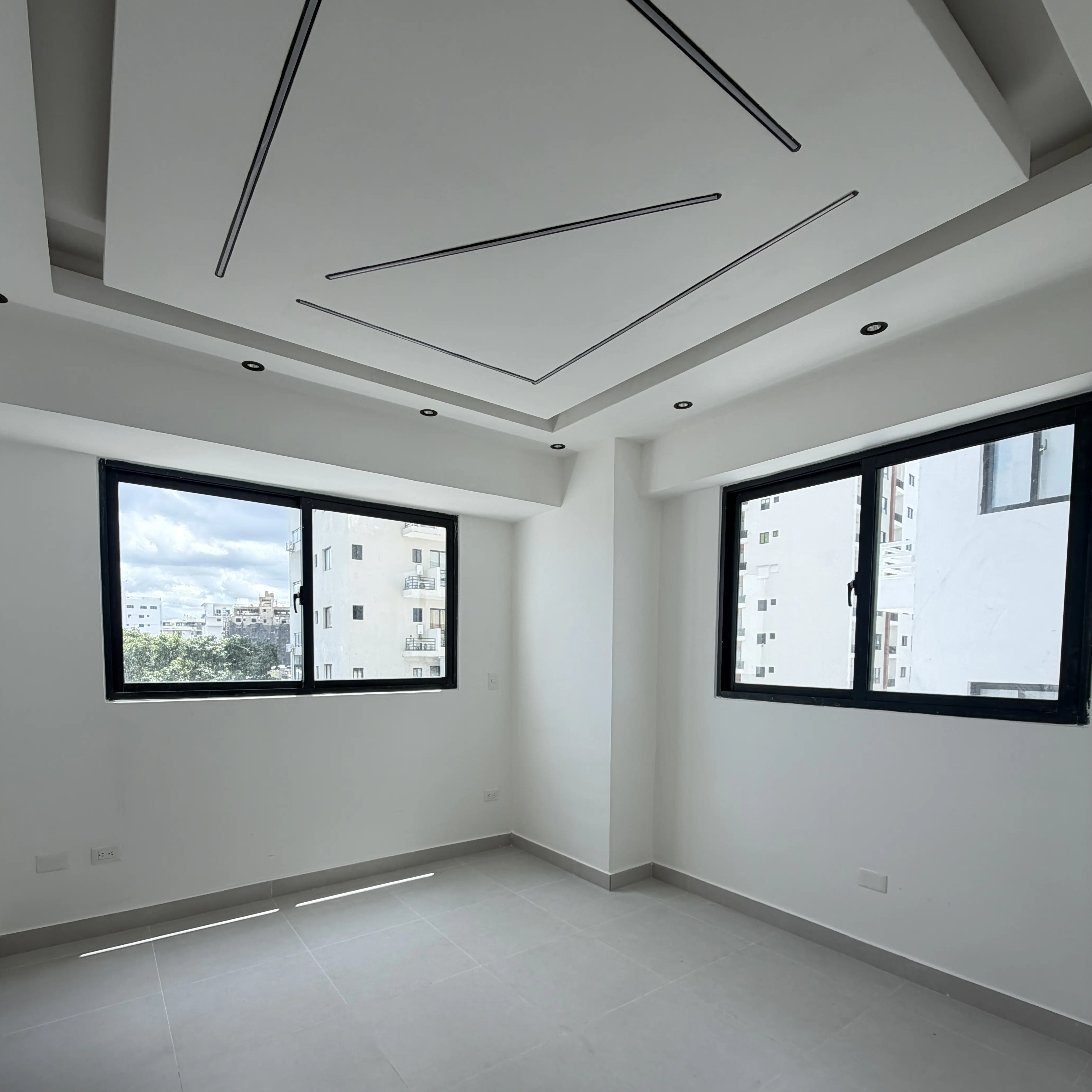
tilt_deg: -3.3
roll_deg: -0.8
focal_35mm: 17
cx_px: 531
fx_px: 607
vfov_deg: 82.1
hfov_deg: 83.9
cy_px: 693
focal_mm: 2.22
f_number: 2.2
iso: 64
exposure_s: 1/121
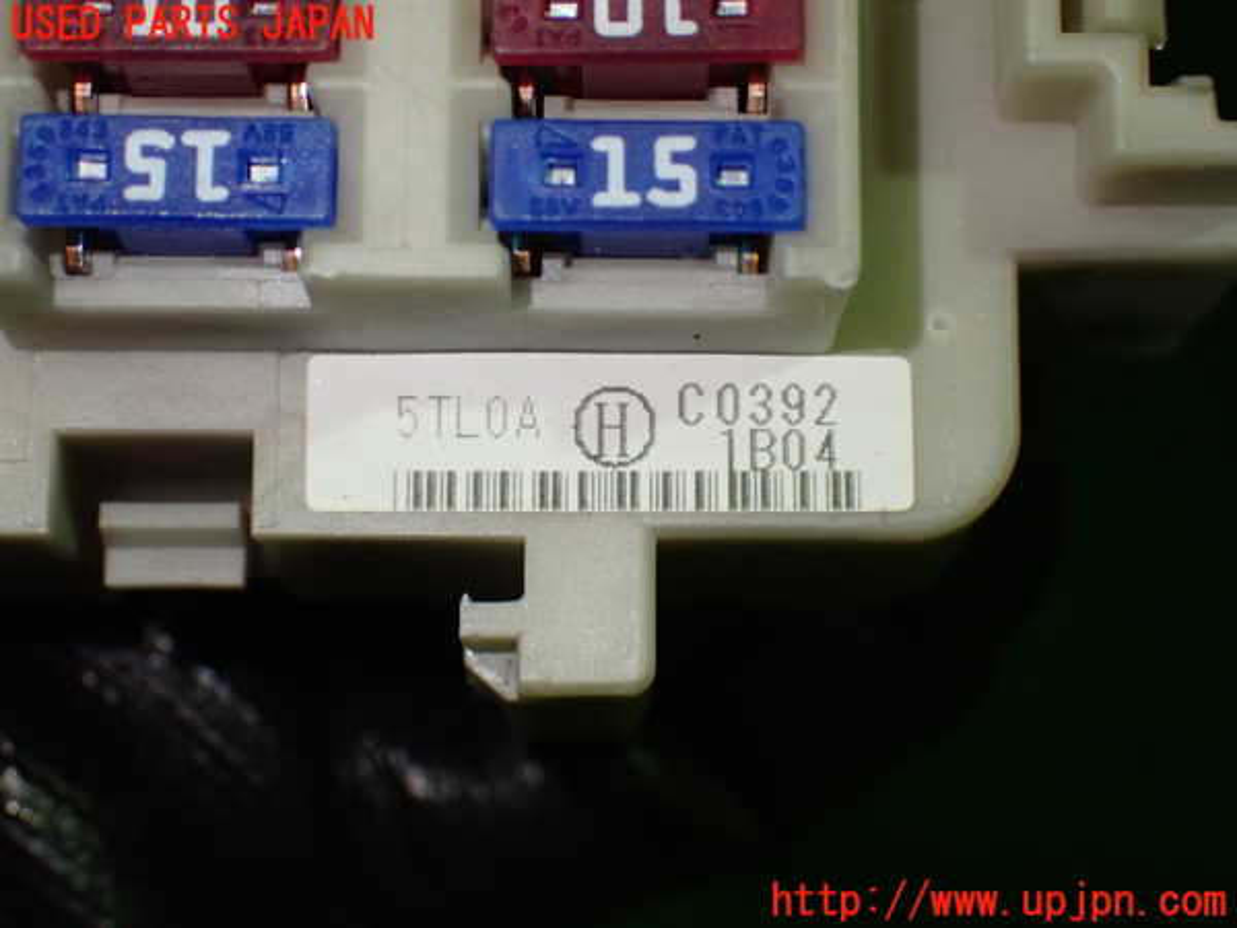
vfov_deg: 19.1
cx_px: 618
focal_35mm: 77
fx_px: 2752
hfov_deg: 25.3
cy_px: 464
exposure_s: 1/160
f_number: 4.1
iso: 800
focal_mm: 13.65
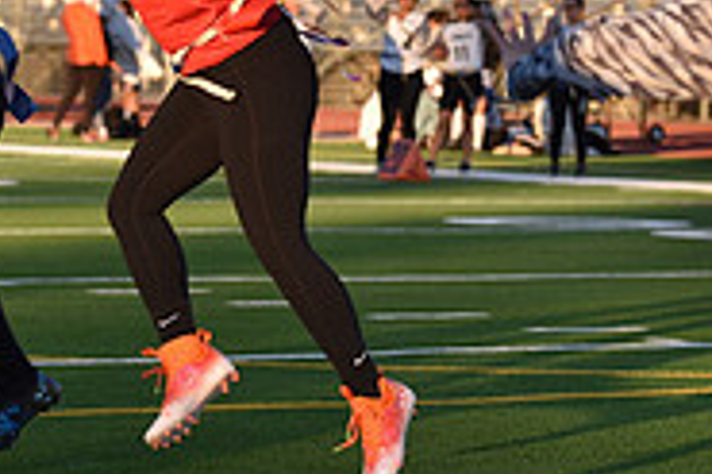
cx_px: 196
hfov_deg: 8.2
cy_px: 37
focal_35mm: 251
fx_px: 4960
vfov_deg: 5.5
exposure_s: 1/1250
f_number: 2.8
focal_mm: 80
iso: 220
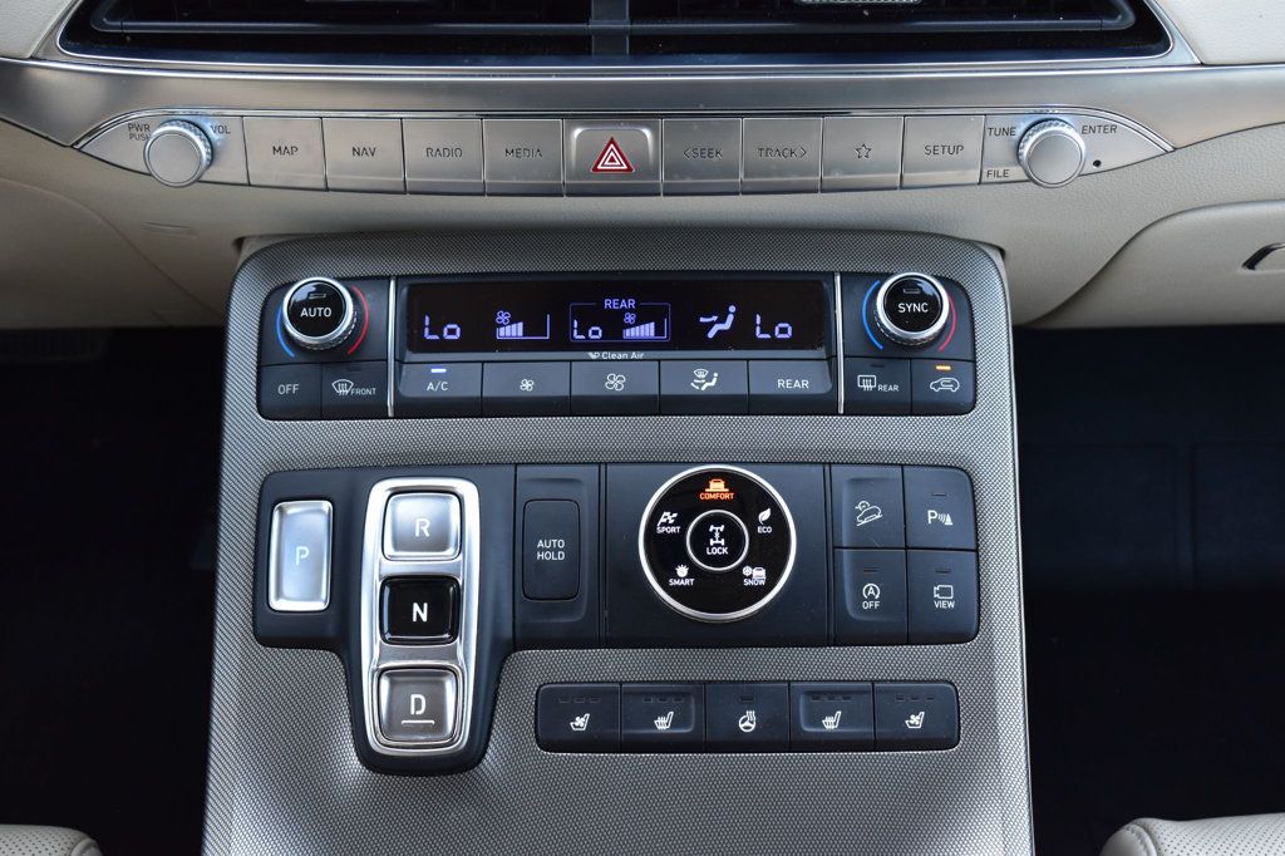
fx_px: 1820
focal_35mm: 51
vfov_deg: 26.5
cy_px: 428
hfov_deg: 38.9
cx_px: 642
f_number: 7.1
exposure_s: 1/25
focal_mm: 34
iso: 400
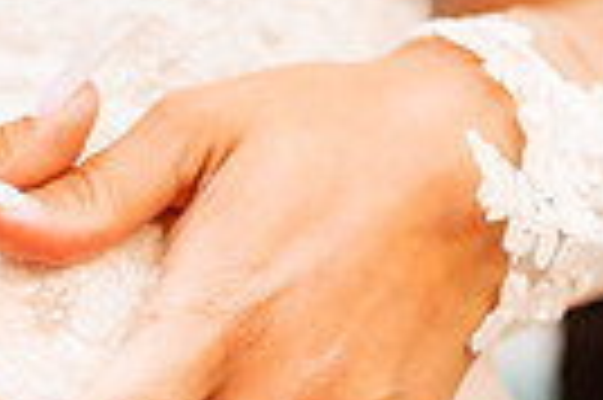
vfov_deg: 9.0
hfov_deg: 13.2
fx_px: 2543
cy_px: 258
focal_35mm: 152
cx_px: -112
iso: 1250
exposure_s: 1/400
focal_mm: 35
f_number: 1.8
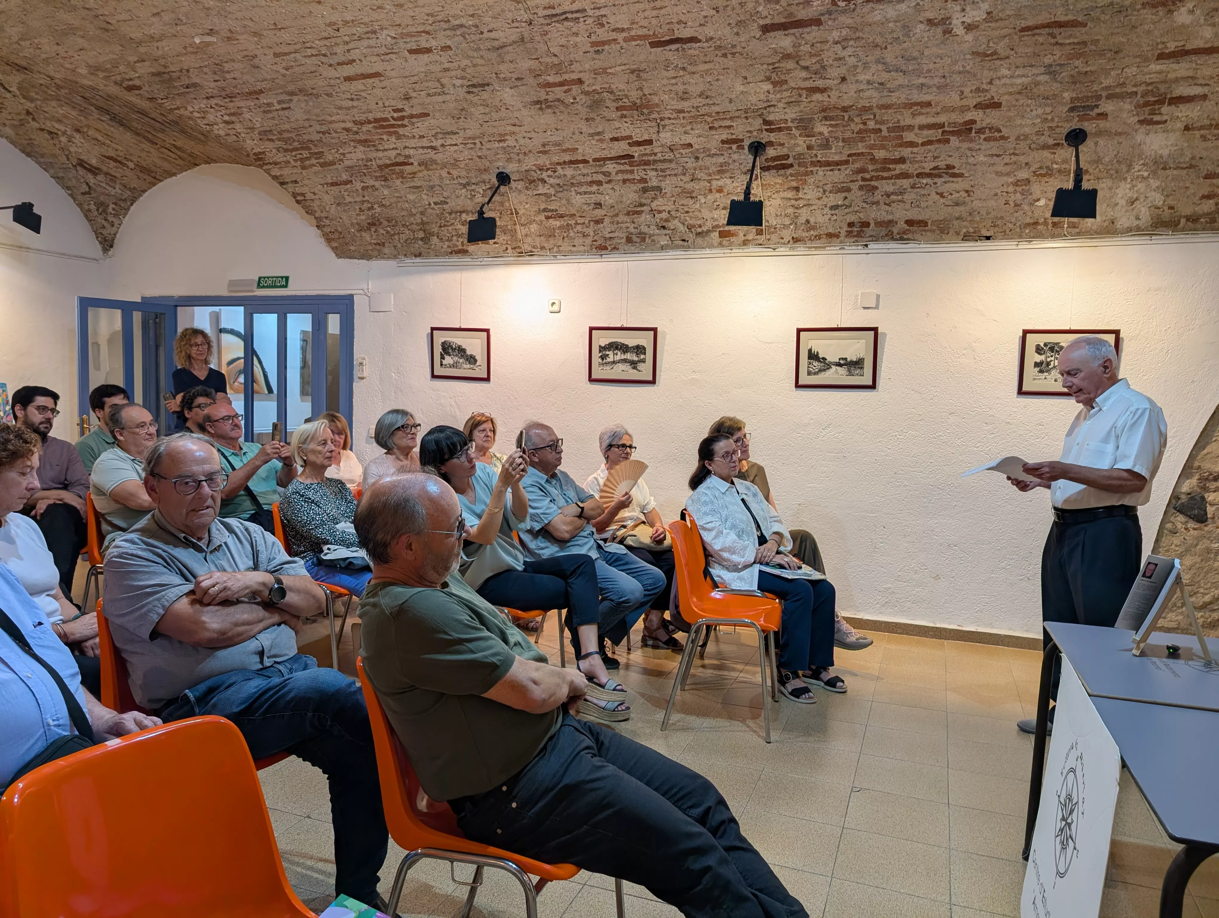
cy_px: 459
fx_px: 846
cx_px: 610
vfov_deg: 56.9
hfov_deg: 71.5
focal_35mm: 24
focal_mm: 6.9
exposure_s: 1/25
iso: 74
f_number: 1.68
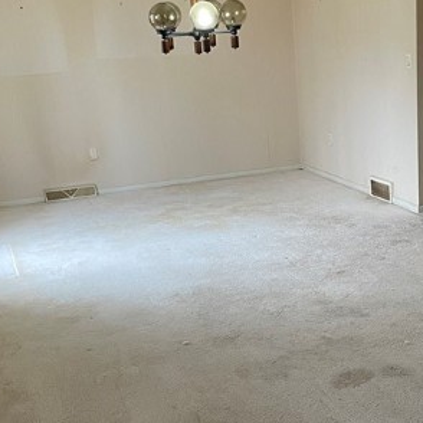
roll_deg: +4.2
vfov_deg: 28.6
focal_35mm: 60
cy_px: 250
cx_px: 276
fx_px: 830
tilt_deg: -16.0
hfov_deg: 28.5
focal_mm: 4.2
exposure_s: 1/60
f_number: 1.6
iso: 160
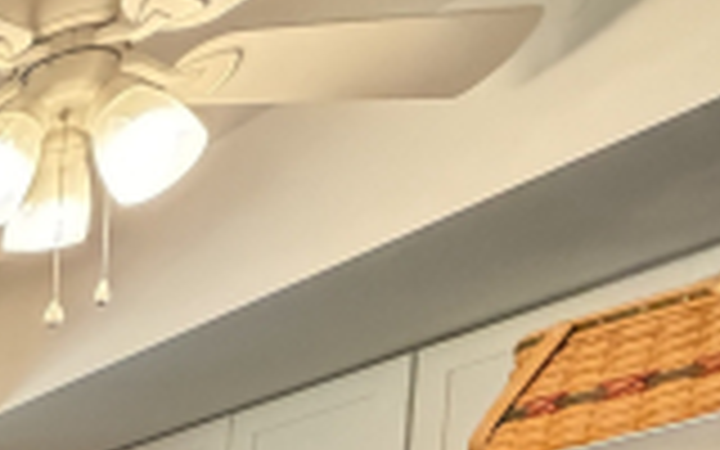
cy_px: 927
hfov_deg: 19.7
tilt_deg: -5.1
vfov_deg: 15.9
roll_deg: +0.7
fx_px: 1217
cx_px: -686
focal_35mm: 62
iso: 640
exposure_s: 1/60
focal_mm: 2.22
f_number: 2.2
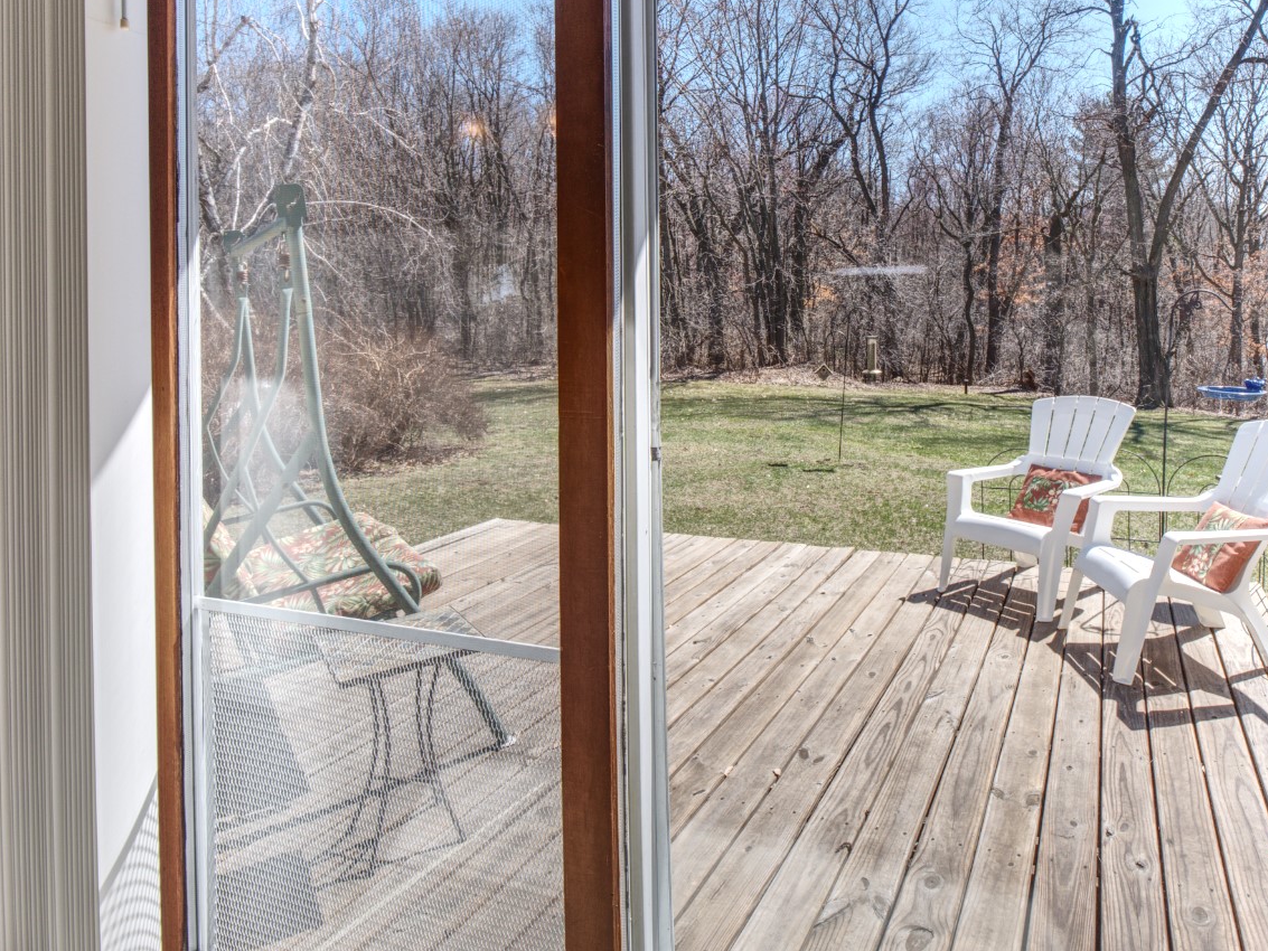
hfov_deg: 70.3
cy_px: 317
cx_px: 800
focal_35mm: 24
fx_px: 879
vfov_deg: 55.6
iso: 200
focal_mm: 8
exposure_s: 1/250
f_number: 8
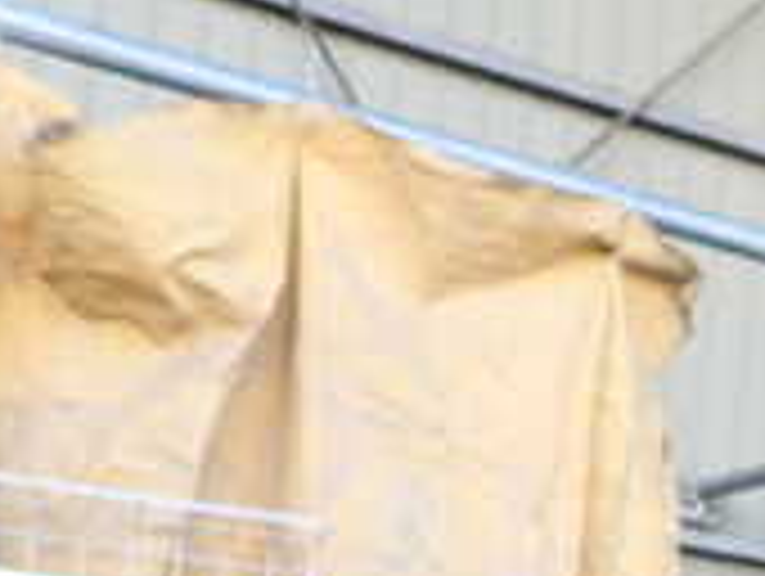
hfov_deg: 18.2
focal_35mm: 88
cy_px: 756
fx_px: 1948
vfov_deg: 15.9
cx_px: 1328
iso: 100
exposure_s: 1/100
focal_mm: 4.5
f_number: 2.8
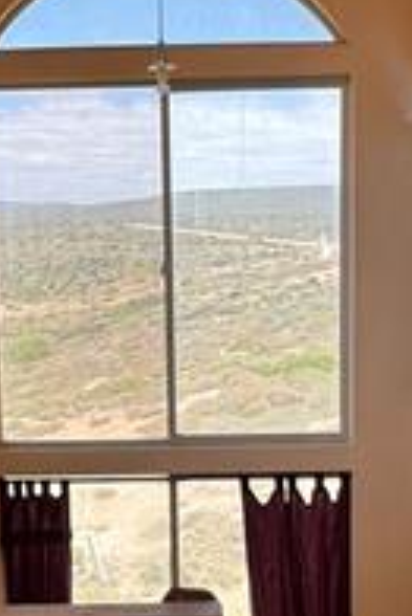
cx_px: 170
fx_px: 977
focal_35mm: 57
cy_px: 361
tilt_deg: -8.1
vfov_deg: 34.9
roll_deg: +1.2
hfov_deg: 23.8
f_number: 2.2
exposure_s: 1/445
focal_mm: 2.22
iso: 40
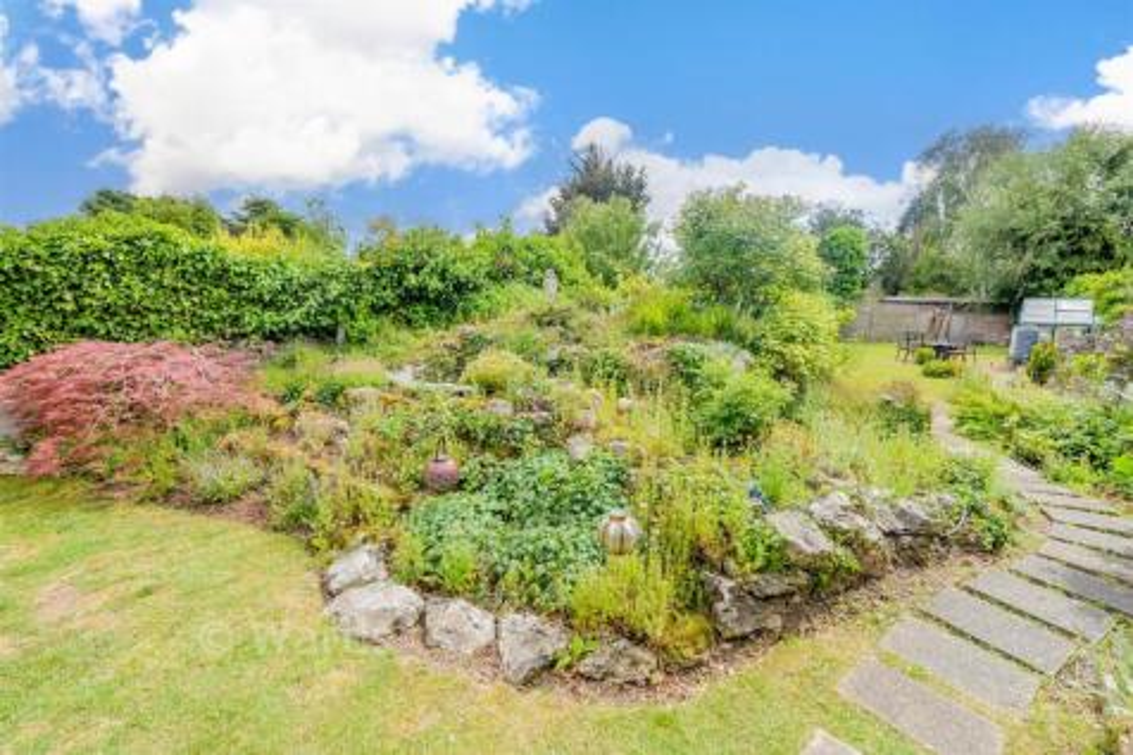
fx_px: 472
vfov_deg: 77.3
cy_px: 378
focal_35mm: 15
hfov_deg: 100.4
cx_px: 566
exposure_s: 1/320
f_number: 5.6
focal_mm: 15
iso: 100
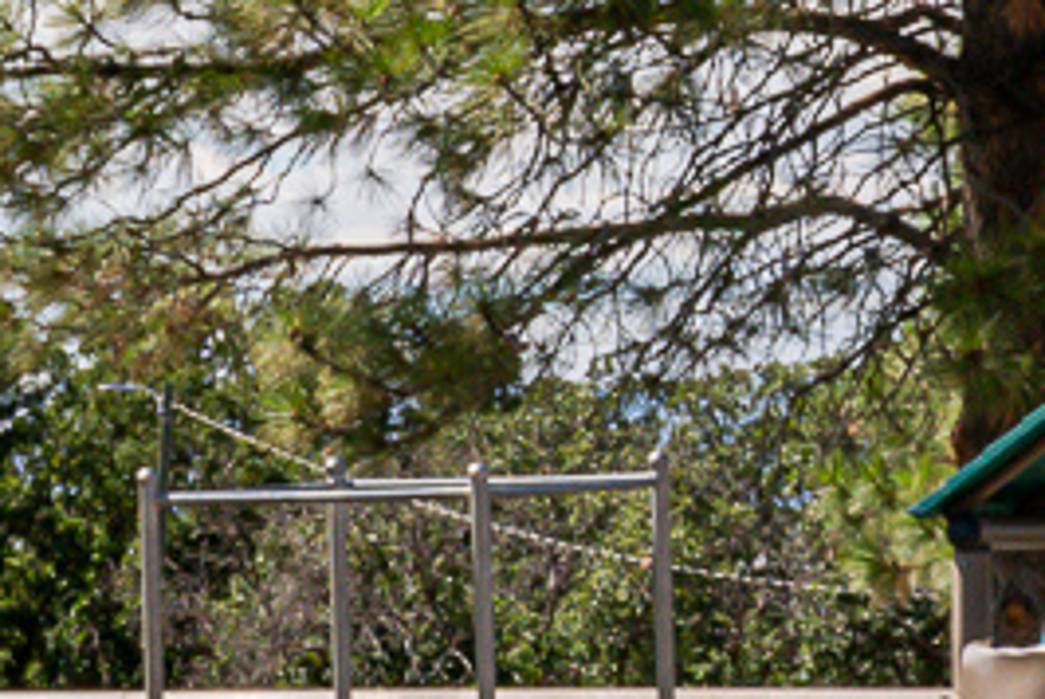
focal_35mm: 269
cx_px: -248
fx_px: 7817
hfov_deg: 7.6
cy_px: 410
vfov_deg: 5.1
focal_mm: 35
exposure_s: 1/640
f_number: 11
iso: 250
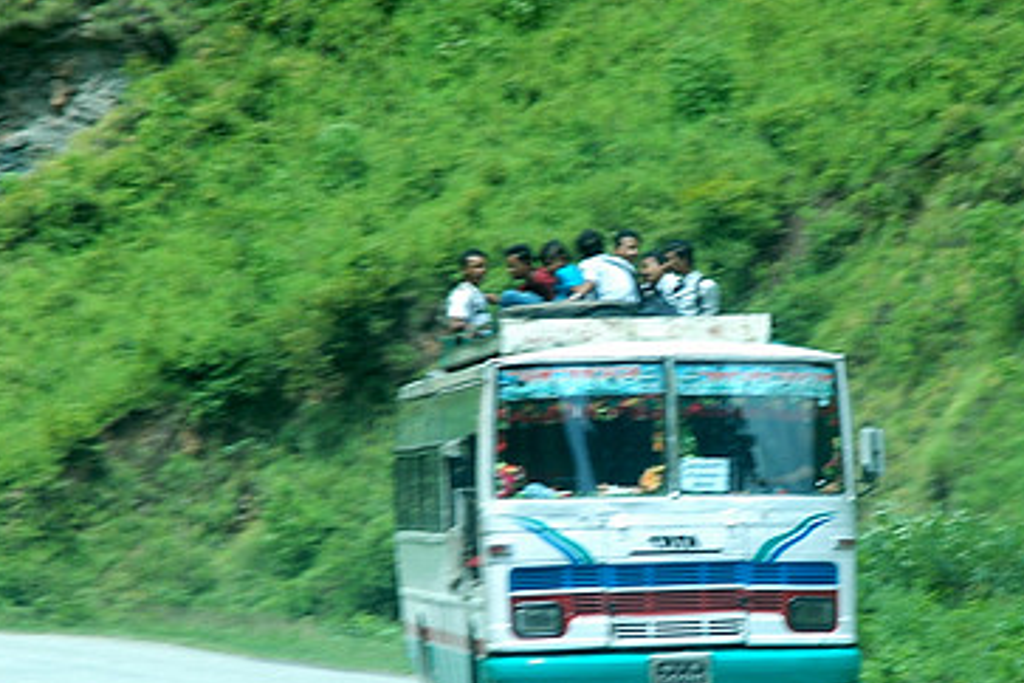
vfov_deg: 6.8
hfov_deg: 10.2
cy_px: 411
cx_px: 722
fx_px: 5745
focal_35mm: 202
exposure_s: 1/200
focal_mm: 70
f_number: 8
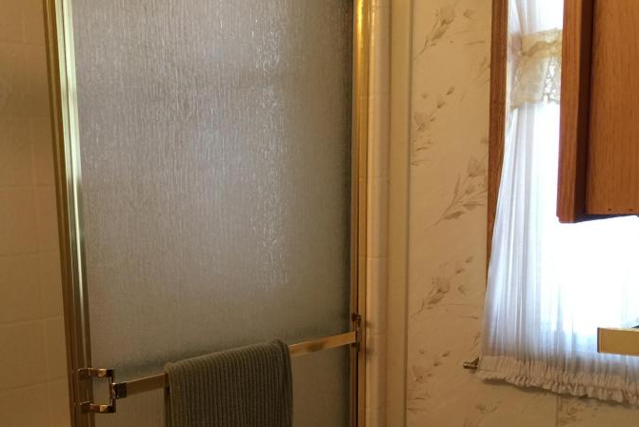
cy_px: 336
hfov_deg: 42.1
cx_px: 210
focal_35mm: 46
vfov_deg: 28.7
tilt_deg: -10.2
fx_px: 817
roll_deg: +1.4
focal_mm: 4.15
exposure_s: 1/15
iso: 80
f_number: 2.2
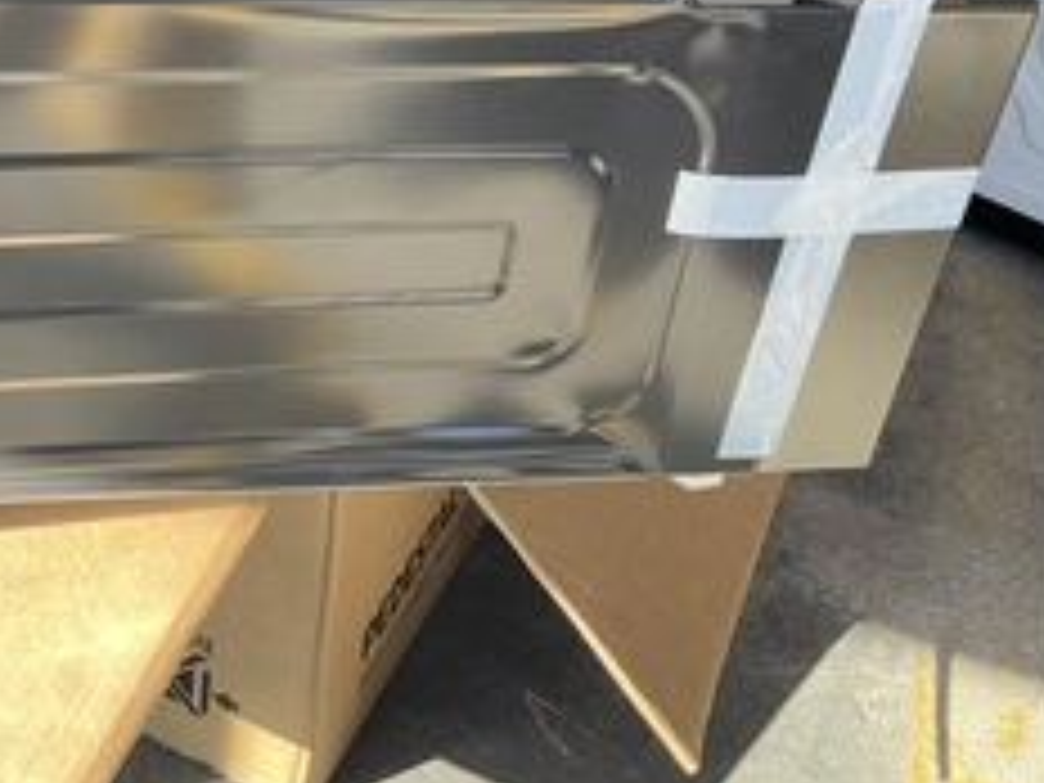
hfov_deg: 37.4
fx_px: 1508
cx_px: 279
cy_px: 176
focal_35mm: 50
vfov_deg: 28.6
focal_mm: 3
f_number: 1.8
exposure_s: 1/163
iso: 32
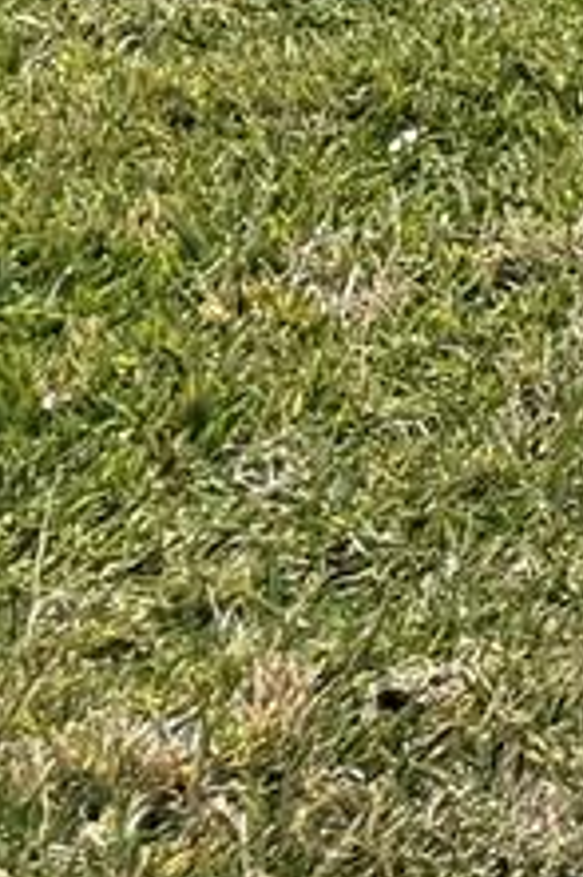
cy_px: -1488
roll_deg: -0.9
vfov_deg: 9.6
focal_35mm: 181
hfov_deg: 5.5
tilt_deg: +2.3
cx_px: 2974
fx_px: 4403
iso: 80
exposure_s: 1/9091
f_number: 1.78
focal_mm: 6.76
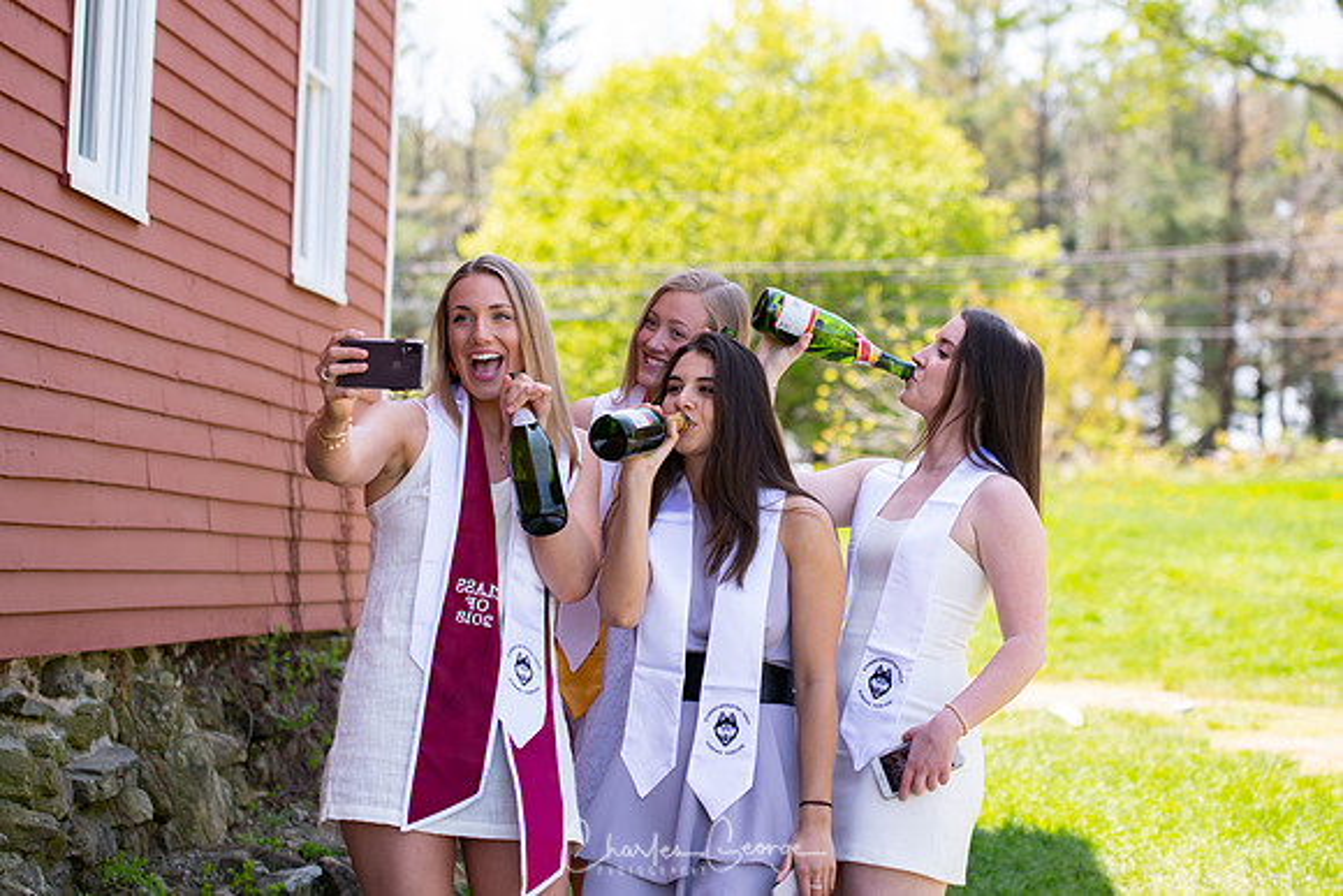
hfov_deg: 19.5
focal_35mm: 105
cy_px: 448
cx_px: 672
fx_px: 3918
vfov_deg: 13.0
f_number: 2.8
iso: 100
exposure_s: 1/250
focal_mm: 70
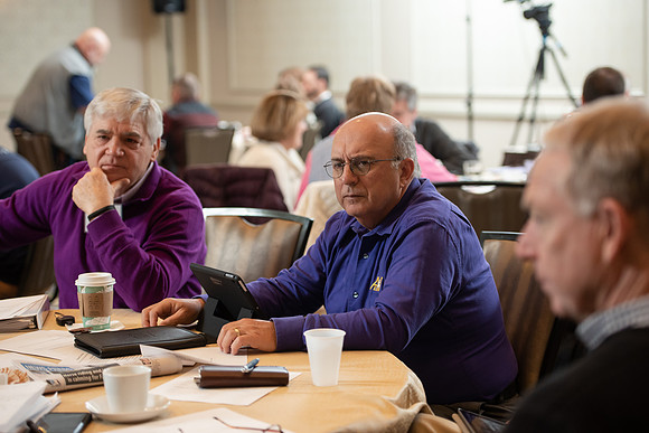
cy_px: 216
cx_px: 324
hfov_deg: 24.8
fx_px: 1479
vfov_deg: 16.7
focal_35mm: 82
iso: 1600
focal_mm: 82
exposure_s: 1/200
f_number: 3.5
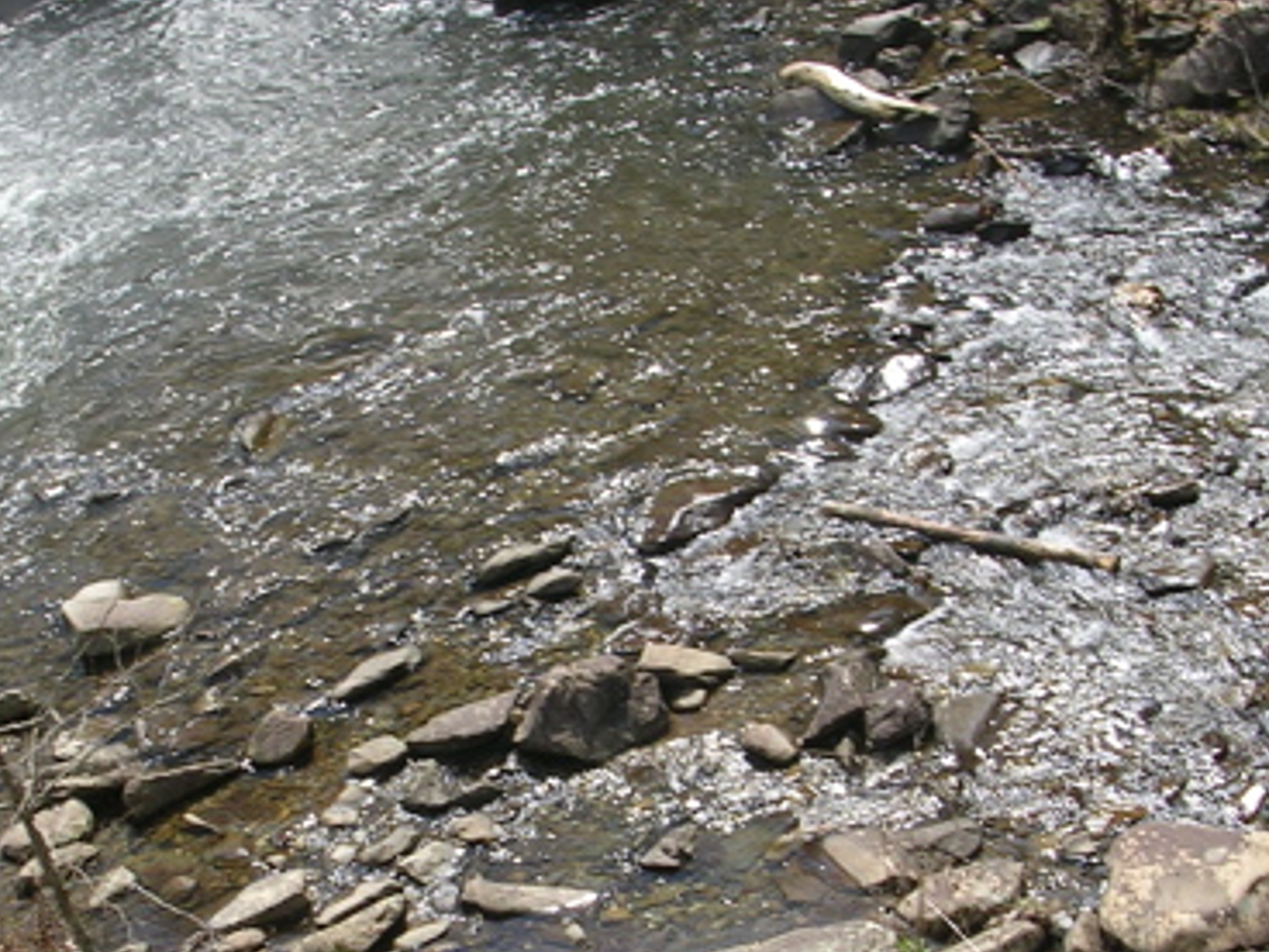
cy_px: 642
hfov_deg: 29.3
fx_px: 2420
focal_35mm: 66
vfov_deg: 22.2
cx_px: 507
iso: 50
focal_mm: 5.8
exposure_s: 1/188
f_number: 5.6
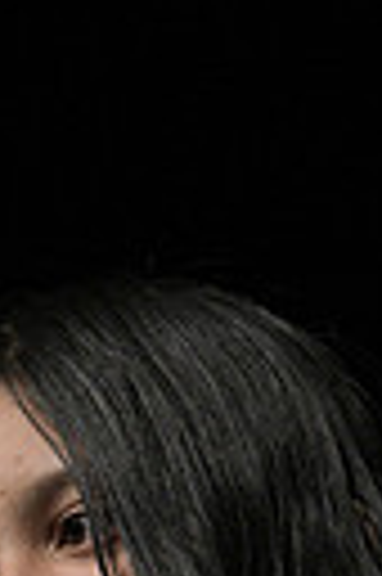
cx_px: -157
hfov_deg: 1.1
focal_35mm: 1252
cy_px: 1148
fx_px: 19980
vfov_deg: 1.6
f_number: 4
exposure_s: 1/160
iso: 2500
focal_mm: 185
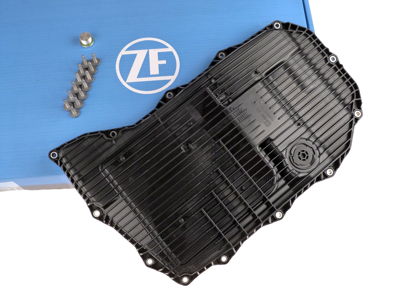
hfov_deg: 43.9
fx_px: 493
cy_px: 149
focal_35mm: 43
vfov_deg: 33.6
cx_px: 198
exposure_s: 1/125
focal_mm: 7.6
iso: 400
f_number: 3.2
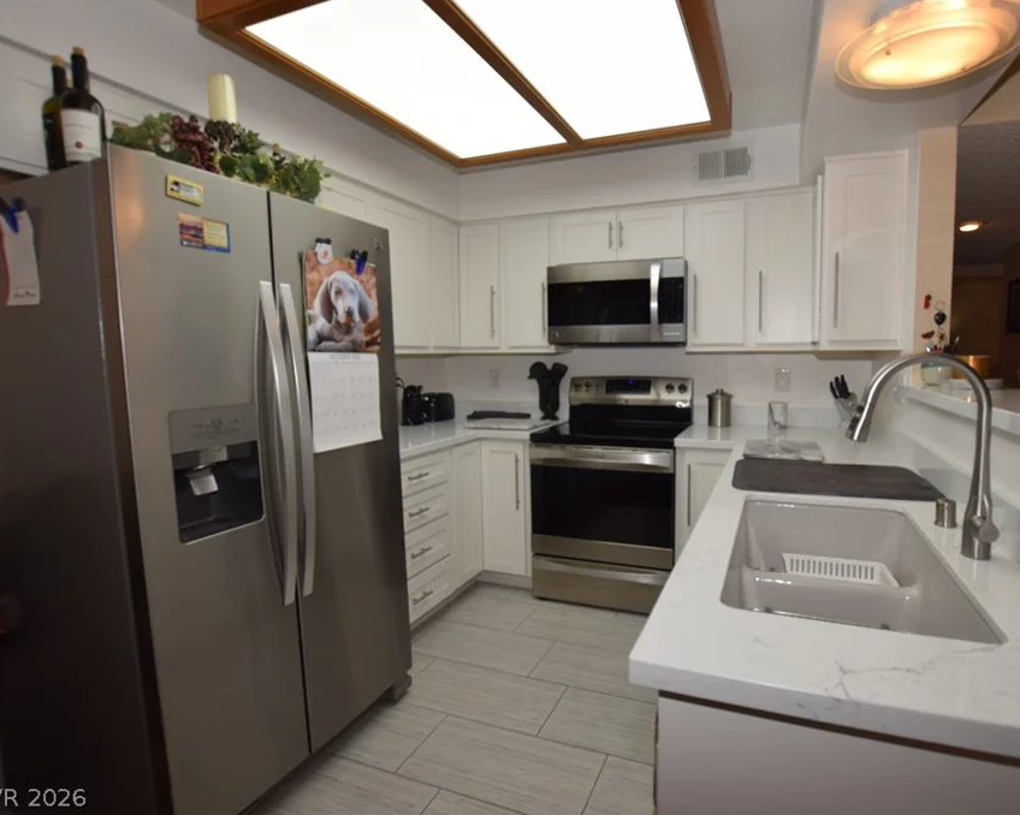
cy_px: 406
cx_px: 583
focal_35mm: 17
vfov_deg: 77.0
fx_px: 513
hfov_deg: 89.1
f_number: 5.6
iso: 200
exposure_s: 1/125
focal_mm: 10
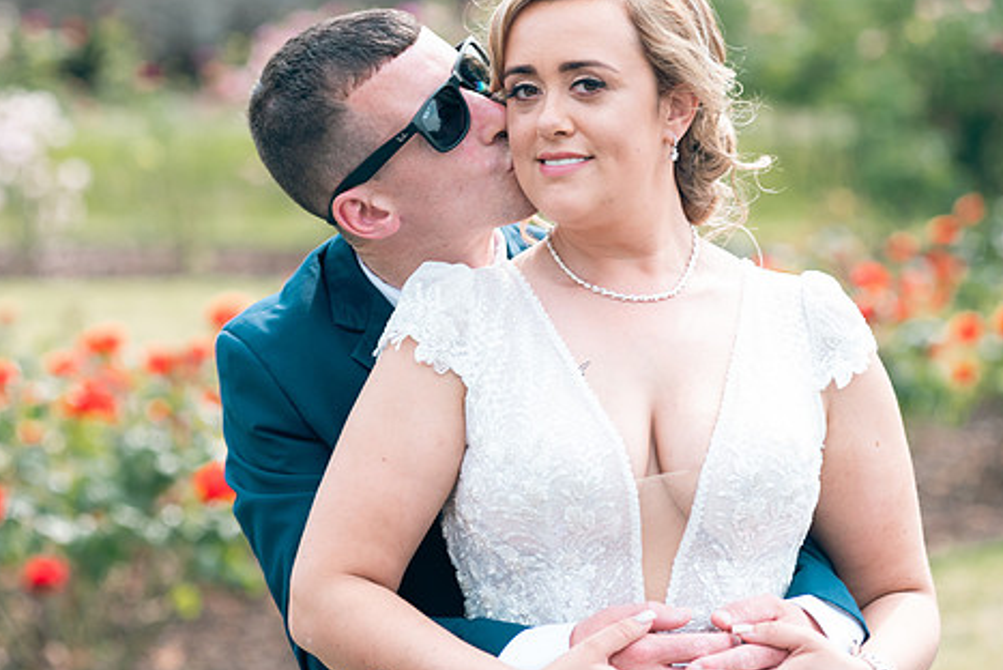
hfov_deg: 13.8
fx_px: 4154
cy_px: 287
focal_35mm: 149
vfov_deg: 9.2
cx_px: 438
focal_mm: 120
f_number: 3.5
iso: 80
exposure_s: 1/250
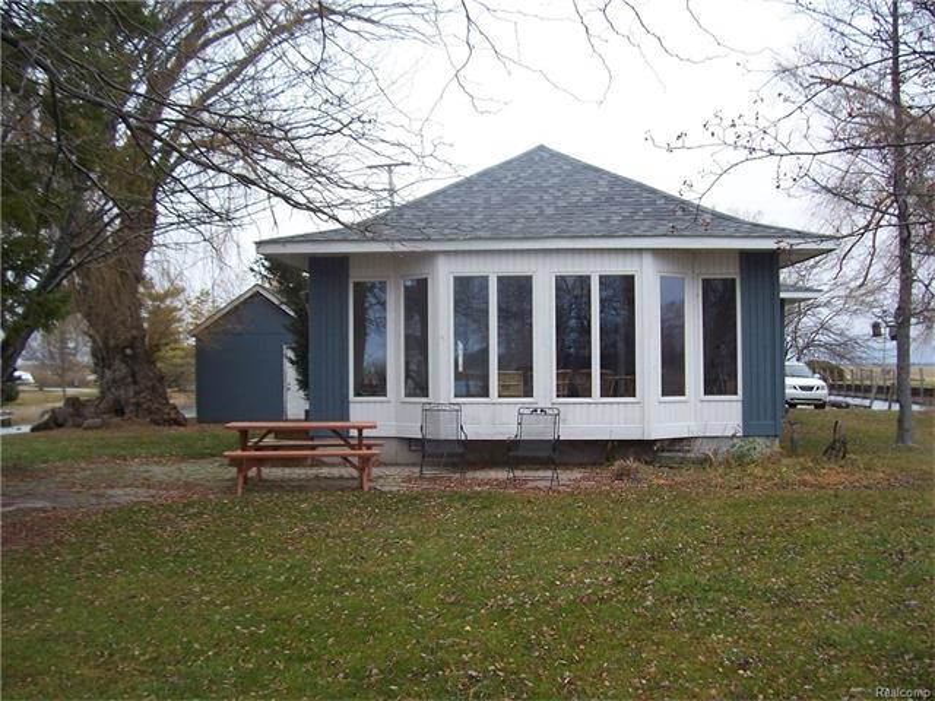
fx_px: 918
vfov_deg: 41.8
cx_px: 468
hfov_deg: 54.0
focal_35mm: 34
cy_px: 350
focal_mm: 5.6
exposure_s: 1/180
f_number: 2.7
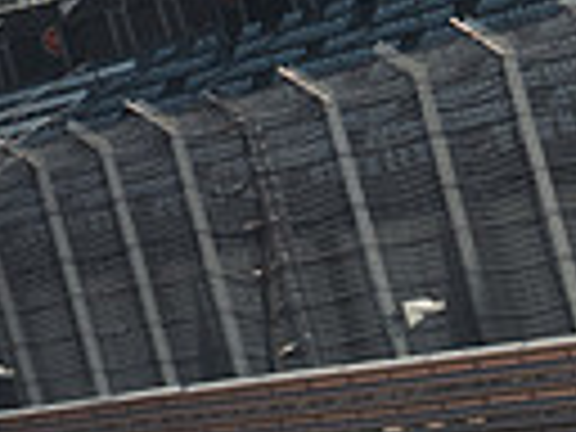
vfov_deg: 2.3
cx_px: 1215
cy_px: 632
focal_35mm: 653
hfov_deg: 3.0
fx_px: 10866
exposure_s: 1/4000
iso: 1250
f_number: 4.5
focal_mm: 100
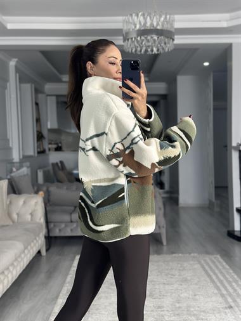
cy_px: 160
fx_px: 445
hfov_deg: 30.3
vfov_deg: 39.6
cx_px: 120
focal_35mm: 48
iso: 100
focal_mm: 6.86
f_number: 1.78
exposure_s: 1/50
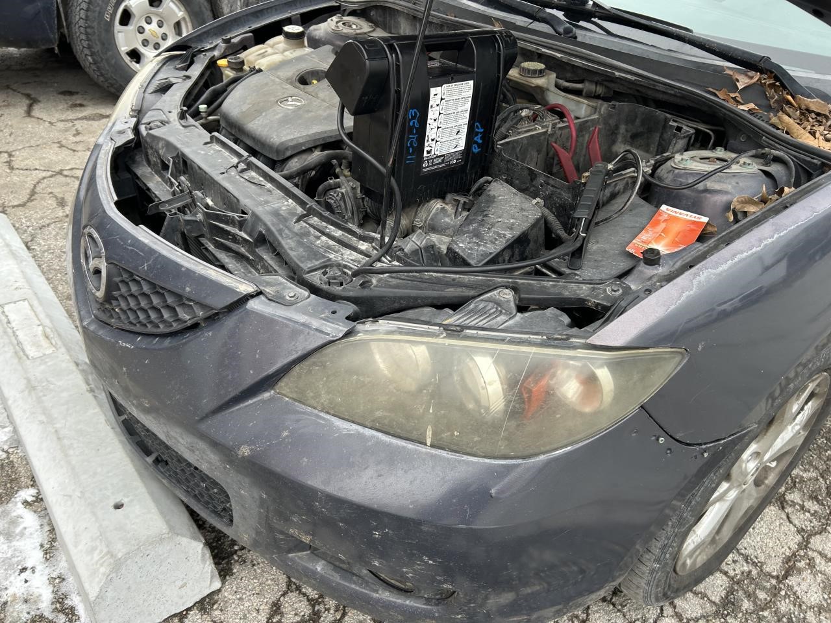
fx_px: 624
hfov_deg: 67.3
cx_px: 416
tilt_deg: -35.2
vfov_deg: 53.1
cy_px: 312
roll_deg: -0.1
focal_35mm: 26
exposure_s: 1/137
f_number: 1.5
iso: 32
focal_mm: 5.7
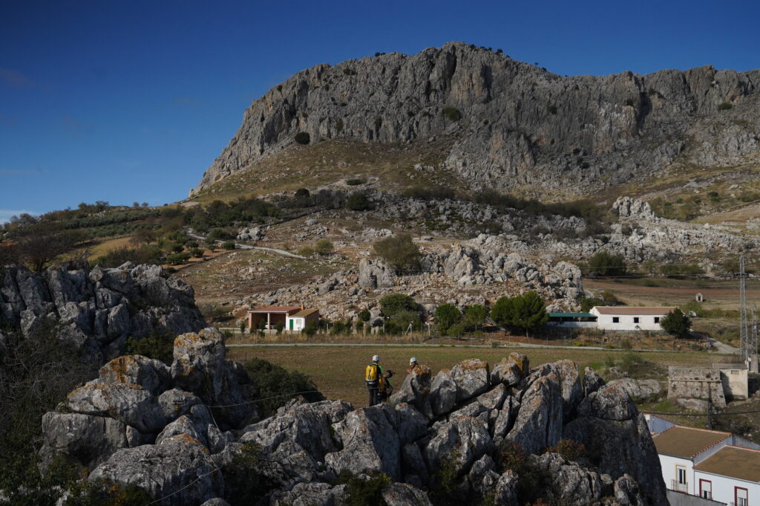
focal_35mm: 47
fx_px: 991
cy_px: 253
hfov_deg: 41.9
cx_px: 380
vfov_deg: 28.6
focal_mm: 47
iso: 1250
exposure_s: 1/8000
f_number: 5.6
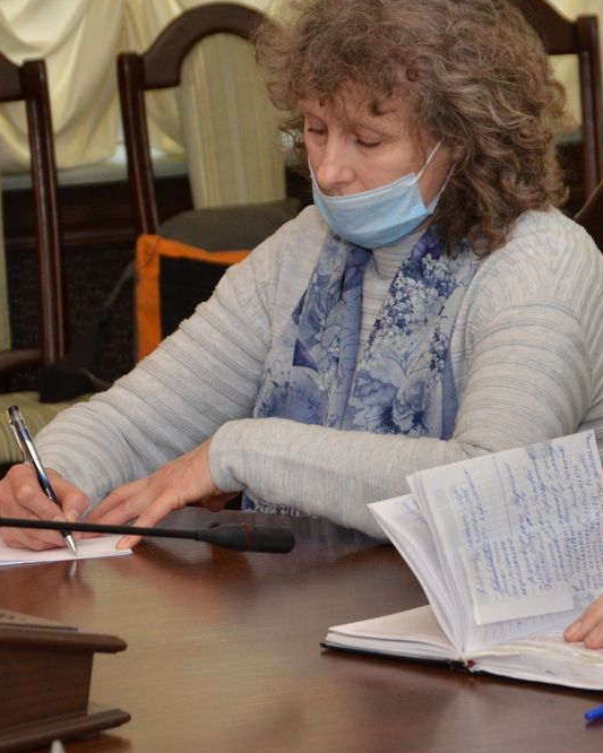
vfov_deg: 10.5
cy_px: 315
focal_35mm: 183
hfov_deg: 8.4
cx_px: 559
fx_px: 4081
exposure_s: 1/250
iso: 800
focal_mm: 62
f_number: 5.3
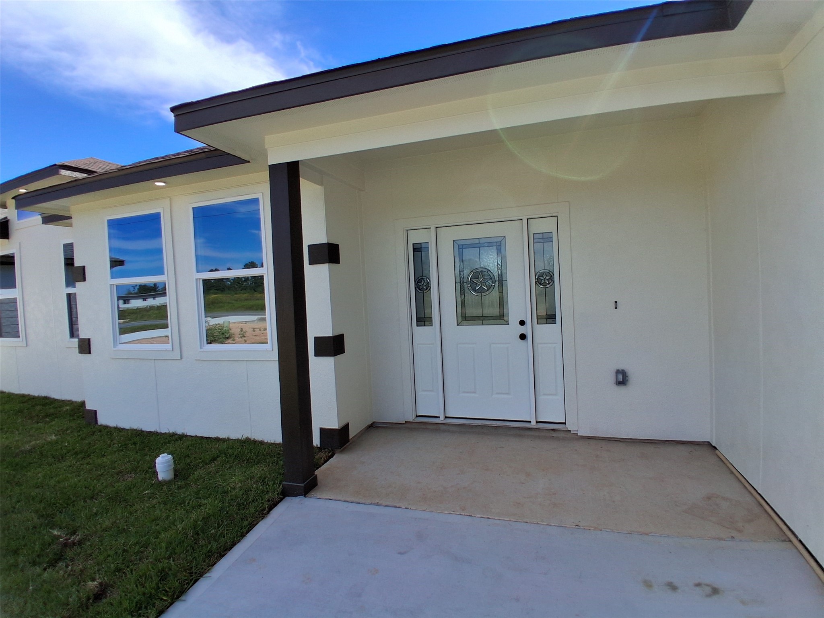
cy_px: 309
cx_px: 412
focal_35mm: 17
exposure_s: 1/1376
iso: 50
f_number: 2.2
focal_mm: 1.4
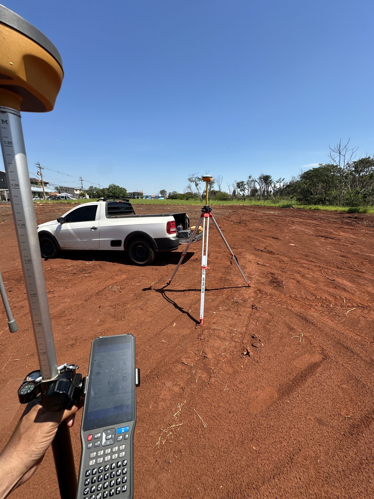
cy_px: 250
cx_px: 187
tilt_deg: -13.8
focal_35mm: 14
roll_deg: -2.0
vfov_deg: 102.1
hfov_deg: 85.7
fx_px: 202
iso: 40
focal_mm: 2.22
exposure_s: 1/1511
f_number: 2.2
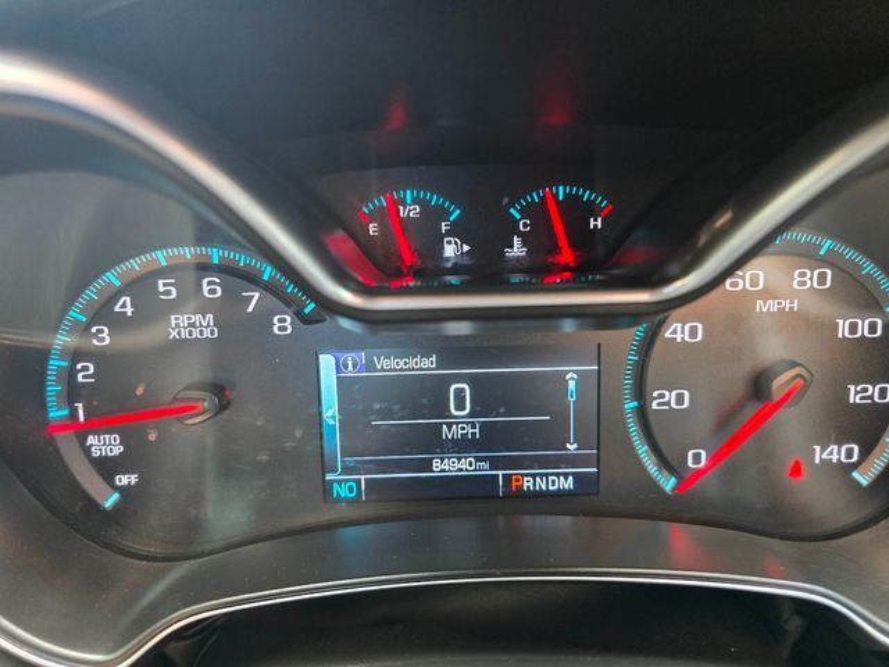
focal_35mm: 23
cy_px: 334
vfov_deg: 58.9
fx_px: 591
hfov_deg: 73.9
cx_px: 444
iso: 640
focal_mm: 6.3
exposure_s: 1/120
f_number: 1.7
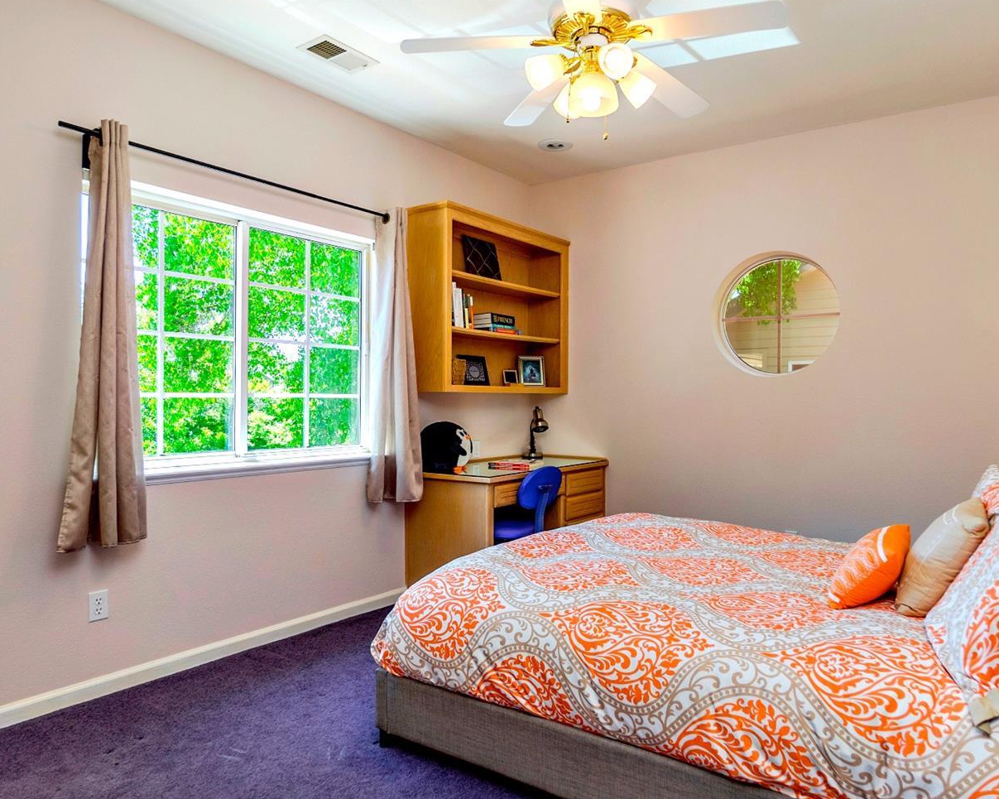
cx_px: 550
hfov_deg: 77.4
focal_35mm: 21
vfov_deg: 65.5
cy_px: 410
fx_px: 621
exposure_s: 1/40
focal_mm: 12
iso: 100
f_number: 5
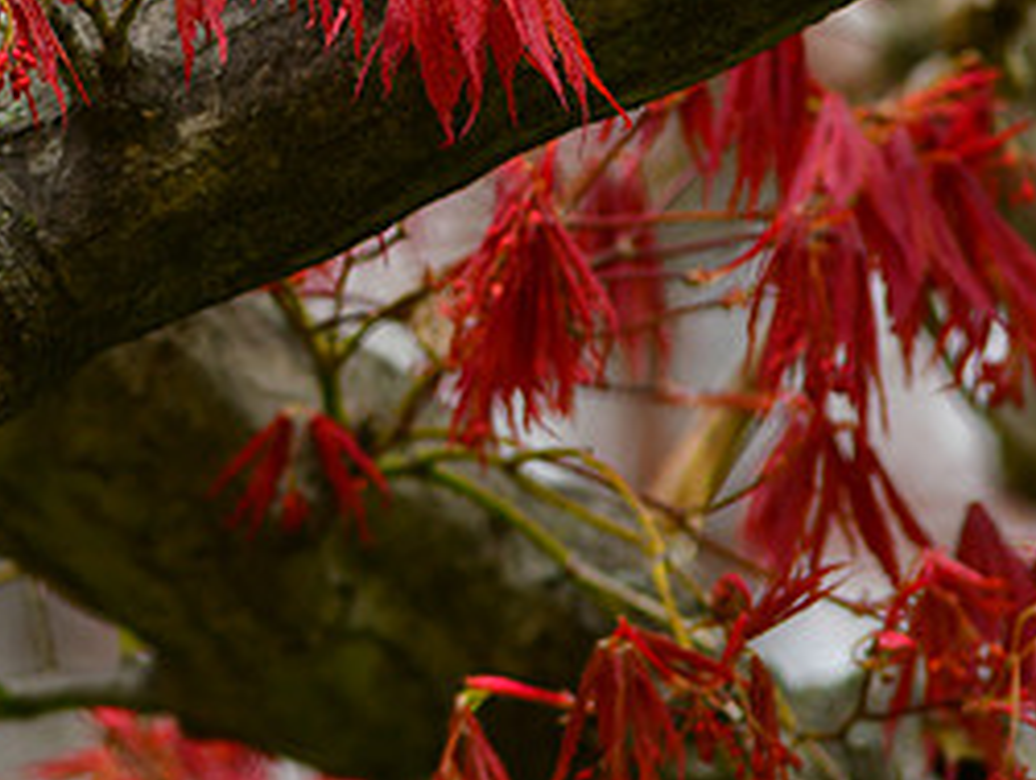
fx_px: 21939
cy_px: -14
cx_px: 144
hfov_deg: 2.7
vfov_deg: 2.0
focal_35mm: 732
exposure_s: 1/320
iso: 200
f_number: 6.3
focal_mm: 220
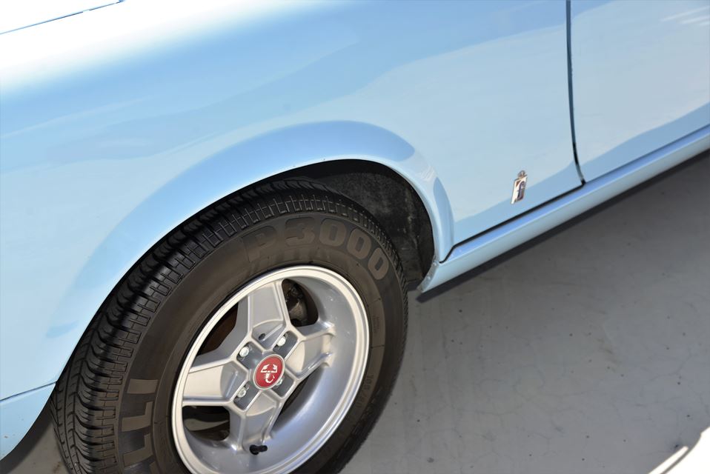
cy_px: 237
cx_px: 355
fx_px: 947
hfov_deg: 41.1
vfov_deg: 28.1
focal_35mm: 48
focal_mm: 48
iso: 100
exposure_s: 1/200
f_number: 5.6
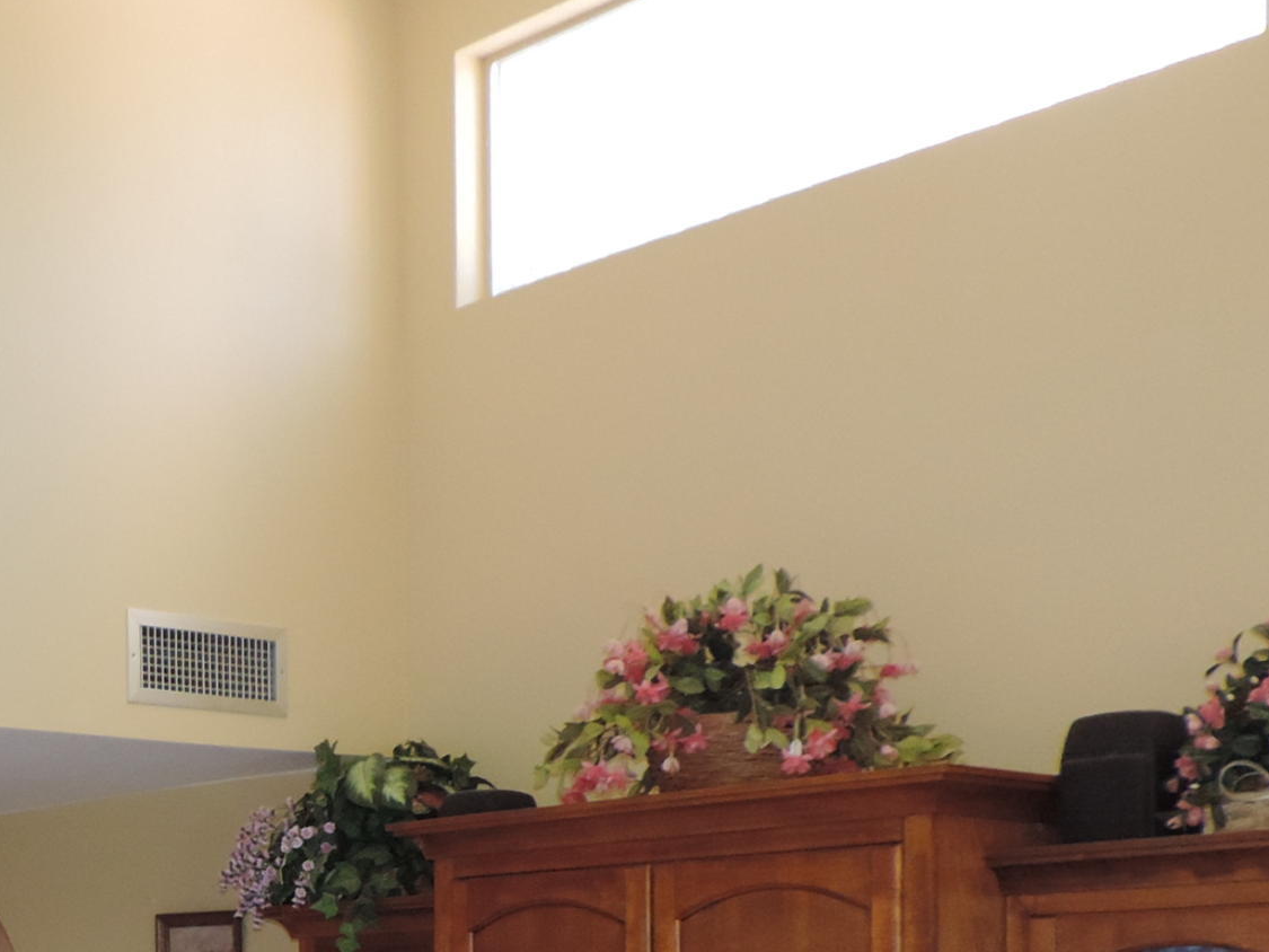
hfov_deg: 27.7
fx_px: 2346
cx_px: -117
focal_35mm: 64
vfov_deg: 21.7
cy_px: 1048
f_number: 3
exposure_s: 1/40
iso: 280
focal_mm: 4.3
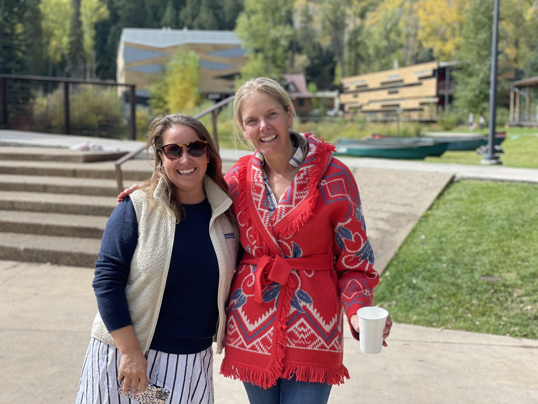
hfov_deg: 36.8
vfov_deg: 28.0
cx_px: 269
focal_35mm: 52
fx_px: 808
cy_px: 202
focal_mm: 6
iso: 32
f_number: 2
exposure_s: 1/675
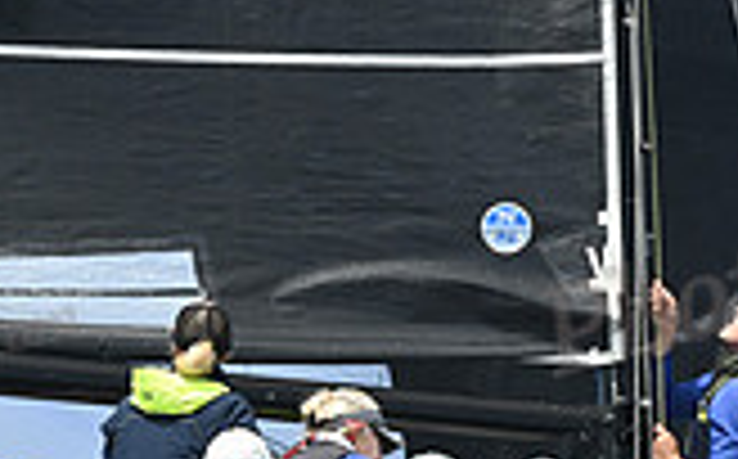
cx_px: 315
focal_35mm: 686
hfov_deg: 3.1
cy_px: 556
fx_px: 13779
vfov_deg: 1.9
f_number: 6.3
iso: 320
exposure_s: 1/1000
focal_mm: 190
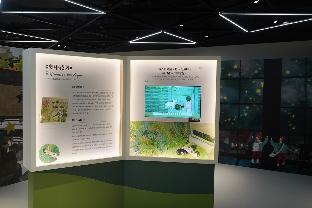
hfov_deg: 53.1
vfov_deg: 36.9
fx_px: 312
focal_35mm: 36
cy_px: 104
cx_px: 156
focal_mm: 36
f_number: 4
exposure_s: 1/160
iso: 500
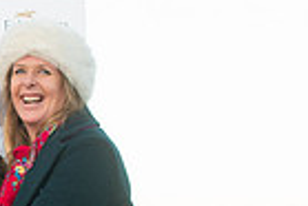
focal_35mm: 292
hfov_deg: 6.9
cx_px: -208
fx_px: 2501
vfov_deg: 4.7
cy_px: 330
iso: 1000
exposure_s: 1/250
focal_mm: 70
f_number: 6.3
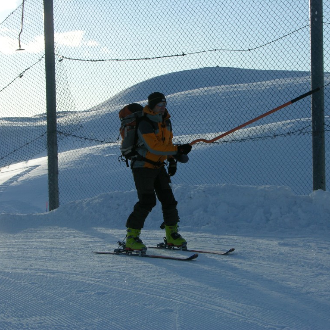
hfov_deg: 22.2
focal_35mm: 78
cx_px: 160
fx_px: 841
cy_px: 165
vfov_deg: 22.2
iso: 50
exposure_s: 1/190
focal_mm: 16.8
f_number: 7.3
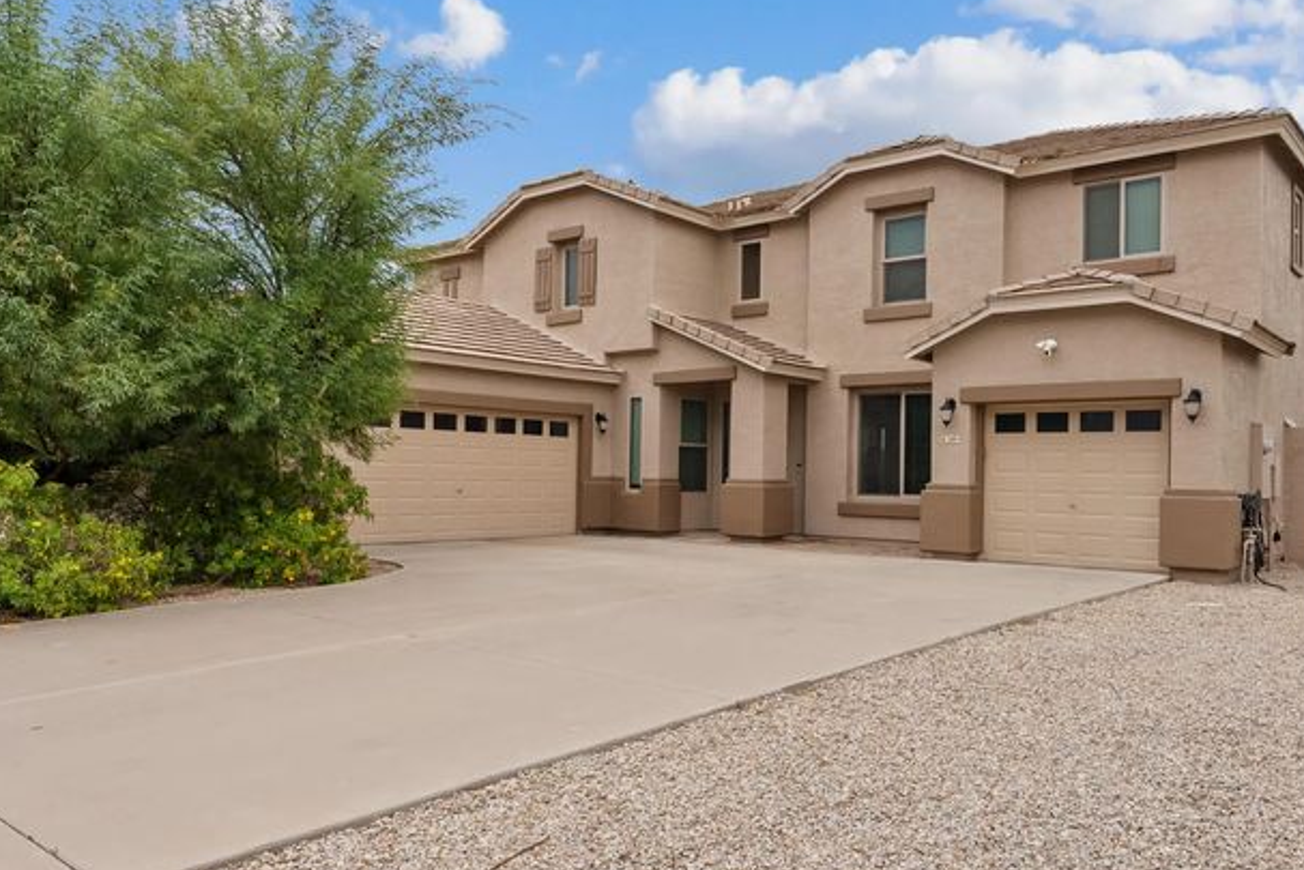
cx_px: 748
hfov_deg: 67.0
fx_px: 978
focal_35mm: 27
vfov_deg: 47.9
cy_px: 460
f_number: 8
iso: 125
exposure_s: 1/50
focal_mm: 16
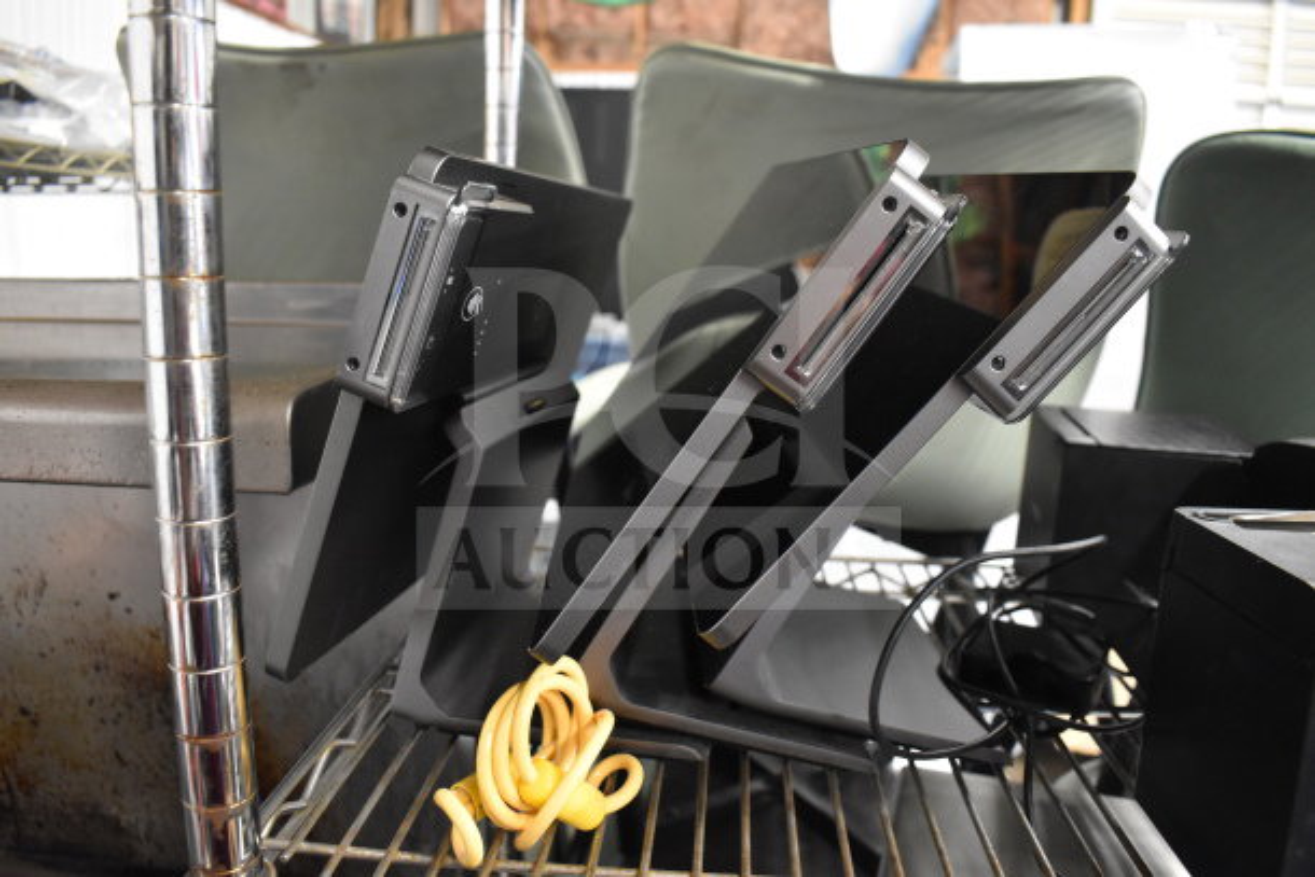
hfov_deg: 67.4
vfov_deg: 48.0
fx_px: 986
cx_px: 658
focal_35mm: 27
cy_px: 438
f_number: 3.5
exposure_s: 1/30
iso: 3200
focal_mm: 18
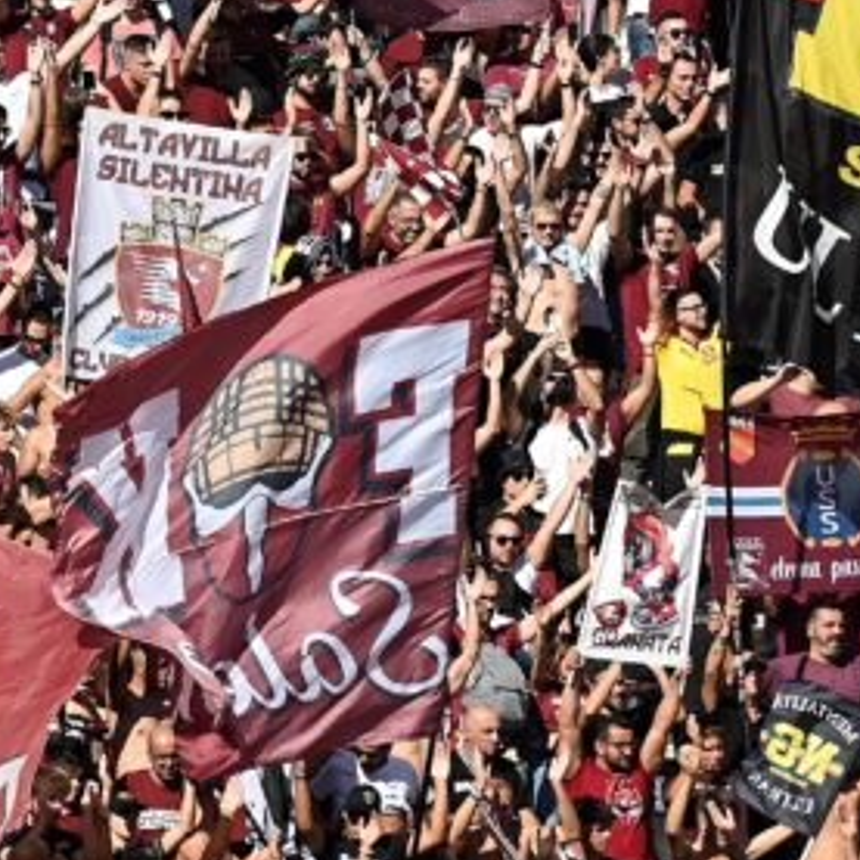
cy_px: -51
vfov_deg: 2.9
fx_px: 16780
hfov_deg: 2.9
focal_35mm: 597
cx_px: -84
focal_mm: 190
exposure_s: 1/2500
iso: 200
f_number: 4.5
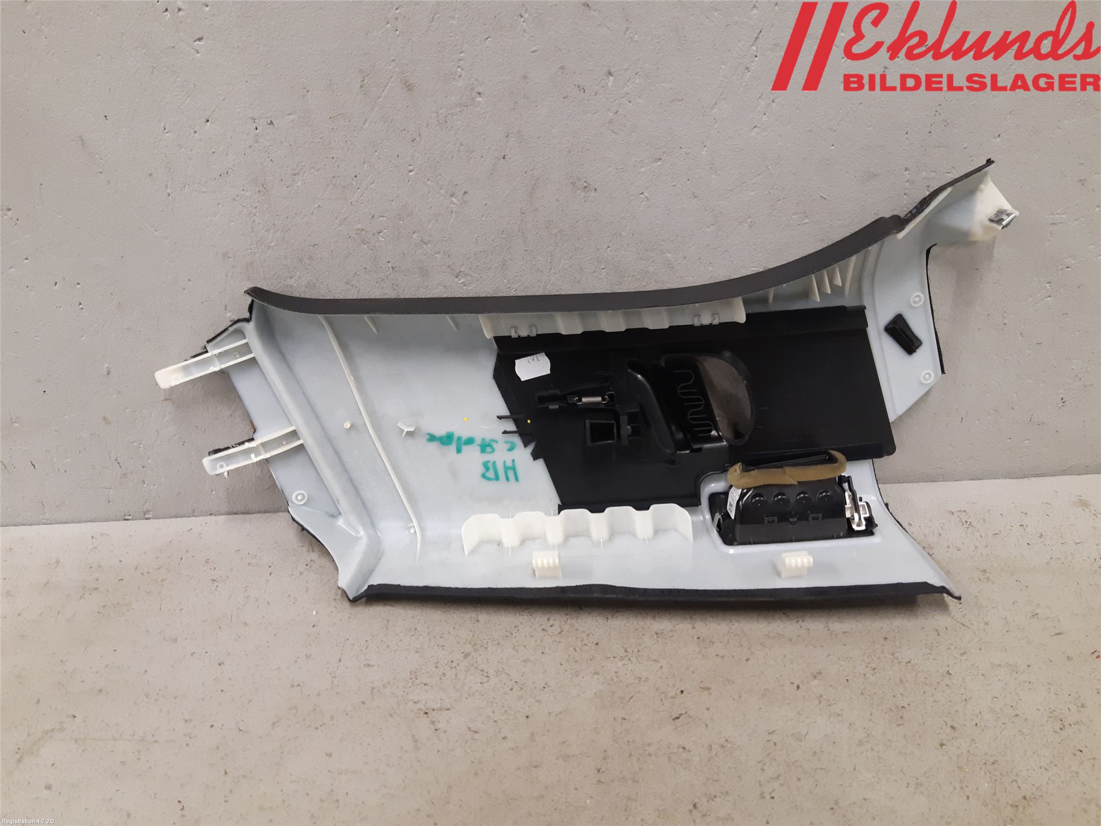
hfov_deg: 67.3
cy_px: 413
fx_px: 827
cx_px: 550
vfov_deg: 53.1
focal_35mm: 26
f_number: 1.7
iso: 200
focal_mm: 3.93
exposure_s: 1/50
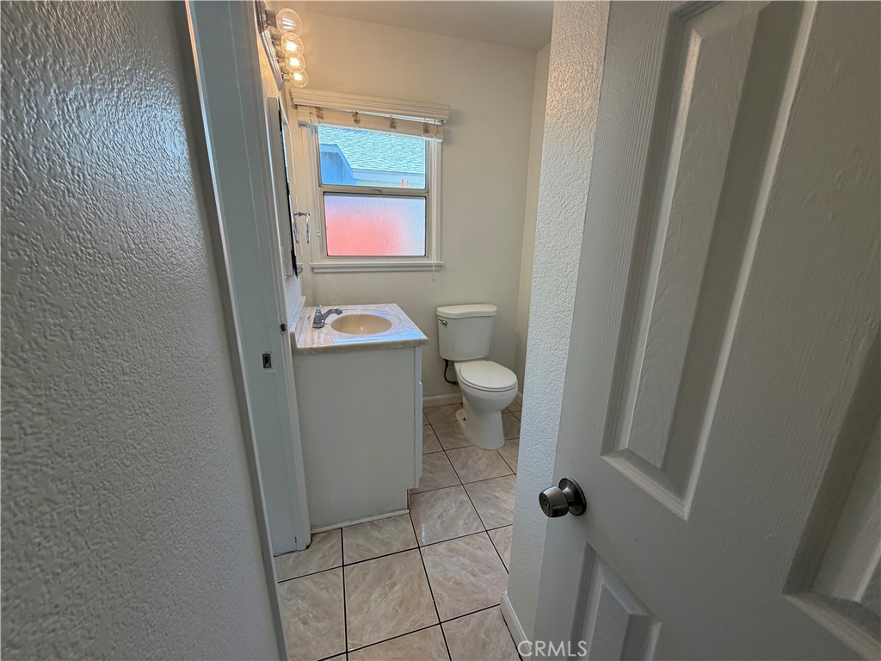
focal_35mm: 14
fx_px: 356
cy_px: 330
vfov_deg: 85.7
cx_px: 440
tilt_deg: -14.9
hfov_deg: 102.1
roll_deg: -0.4
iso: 125
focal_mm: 2.22
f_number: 2.2
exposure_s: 1/120
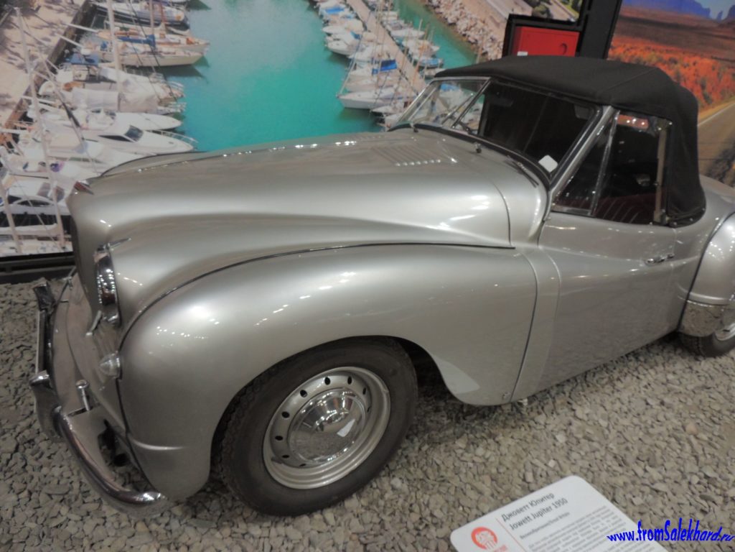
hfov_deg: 71.6
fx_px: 510
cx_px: 368
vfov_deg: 56.8
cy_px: 276
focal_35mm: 24
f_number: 3
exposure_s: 1/15
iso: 400
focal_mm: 4.3
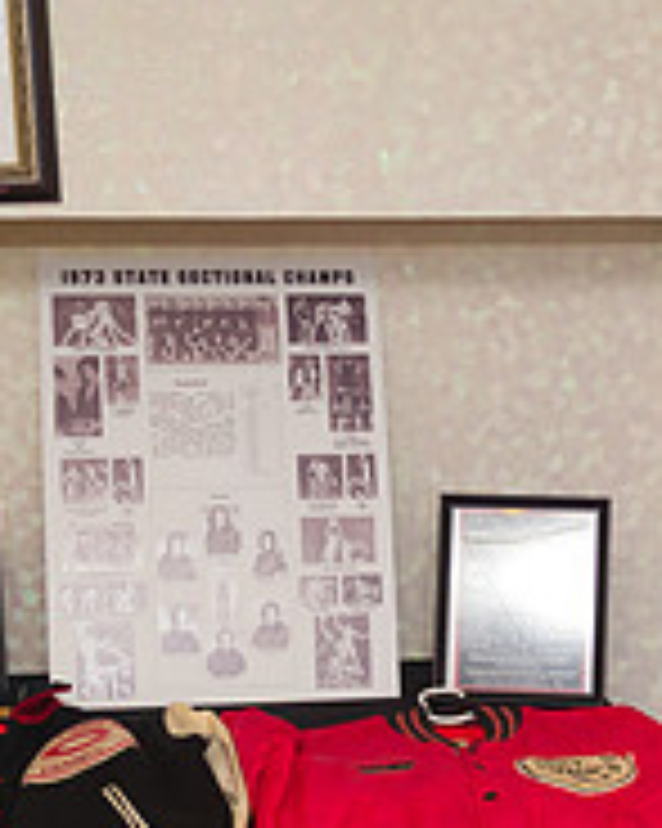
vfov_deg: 22.8
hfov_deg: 18.4
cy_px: 632
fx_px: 2034
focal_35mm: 83
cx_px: 468
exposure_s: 1/125
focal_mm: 28
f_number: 3.2
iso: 1000
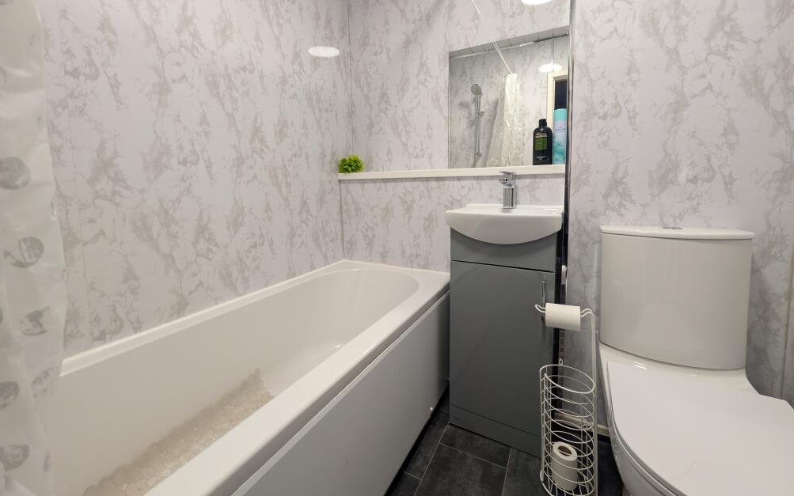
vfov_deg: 82.1
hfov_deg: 109.4
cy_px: 206
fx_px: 281
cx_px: 400
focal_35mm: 13
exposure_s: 1/34.3
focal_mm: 2.02
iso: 60
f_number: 1.7
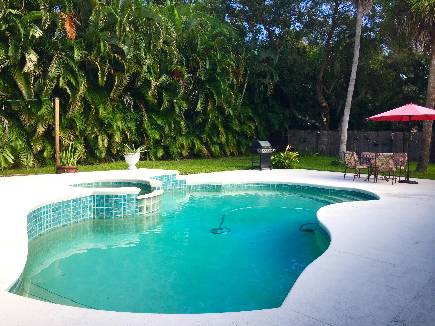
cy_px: 163
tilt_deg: -4.5
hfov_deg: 61.7
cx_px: 218
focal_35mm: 29
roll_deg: -3.2
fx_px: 364
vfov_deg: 48.2
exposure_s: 1/494
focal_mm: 4.15
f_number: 2.2
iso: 32
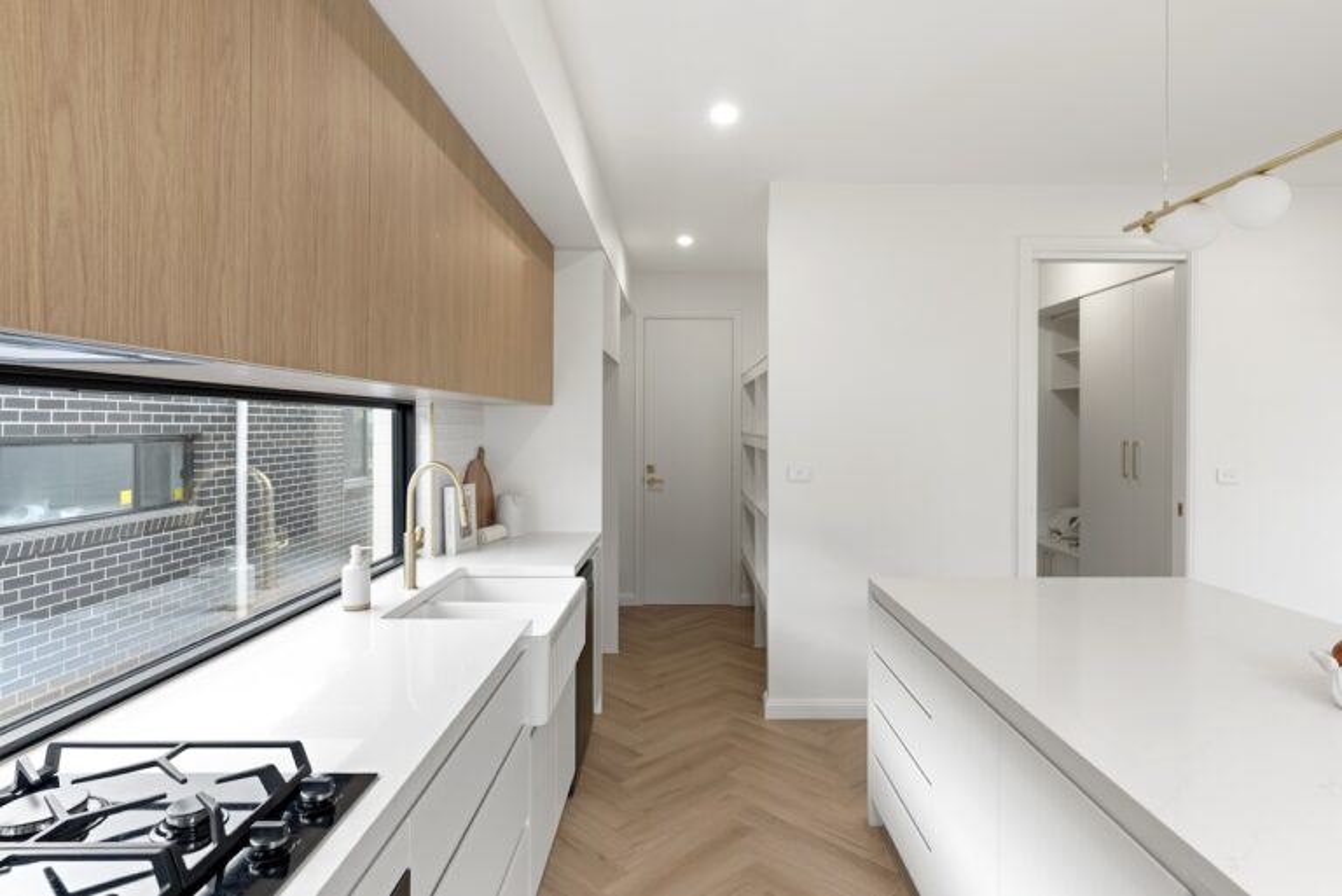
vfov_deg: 62.0
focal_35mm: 20
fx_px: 746
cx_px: 671
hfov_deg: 83.9
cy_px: 448
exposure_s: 1/25
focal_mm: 20
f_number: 8
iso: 1600
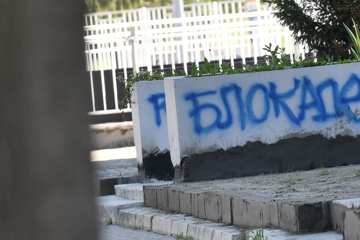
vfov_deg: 2.0
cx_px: 518
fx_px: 6919
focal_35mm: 692
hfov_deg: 3.0
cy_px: 7
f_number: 5
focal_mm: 200
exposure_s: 1/320
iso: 250
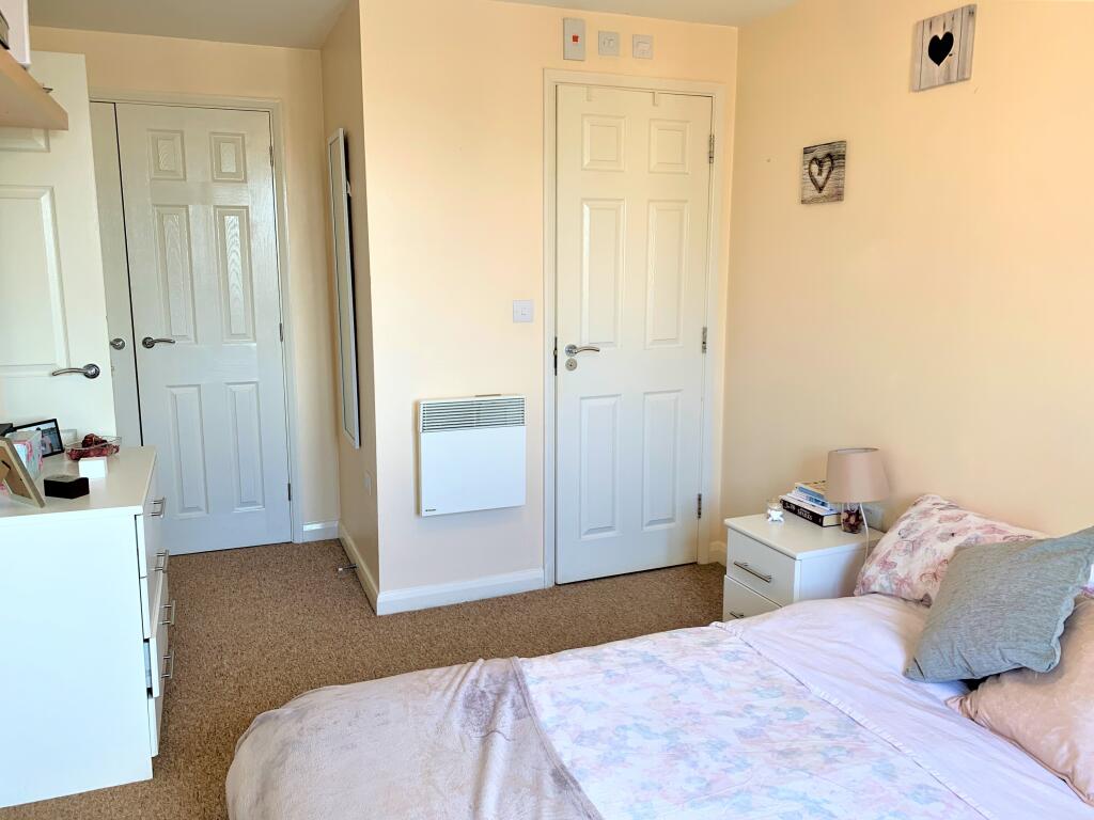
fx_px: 822
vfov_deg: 53.1
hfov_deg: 67.3
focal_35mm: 26
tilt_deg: -8.8
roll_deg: +1.2
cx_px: 547
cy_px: 410
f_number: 1.8
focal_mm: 4.25
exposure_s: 1/100
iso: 64
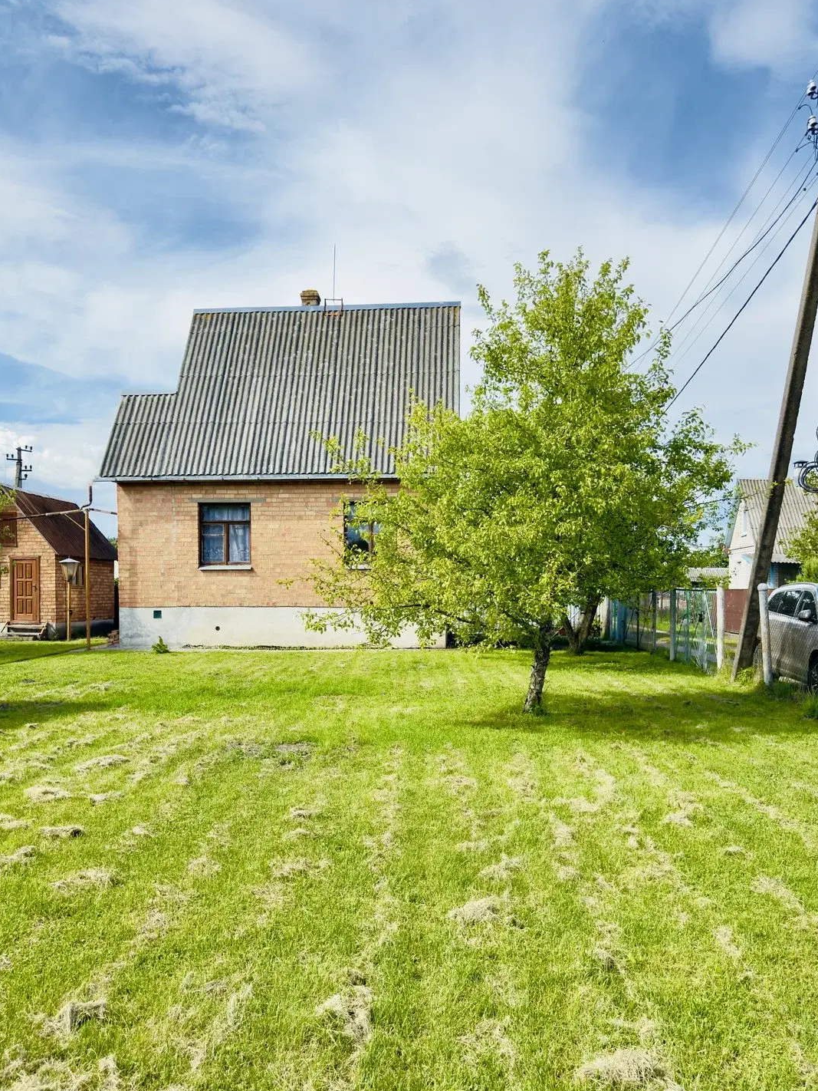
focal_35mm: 27
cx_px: 396
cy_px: 610
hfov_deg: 51.4
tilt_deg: -0.9
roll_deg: -0.8
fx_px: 850
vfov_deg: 65.1
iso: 100
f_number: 1.78
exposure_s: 1/6024
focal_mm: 6.76
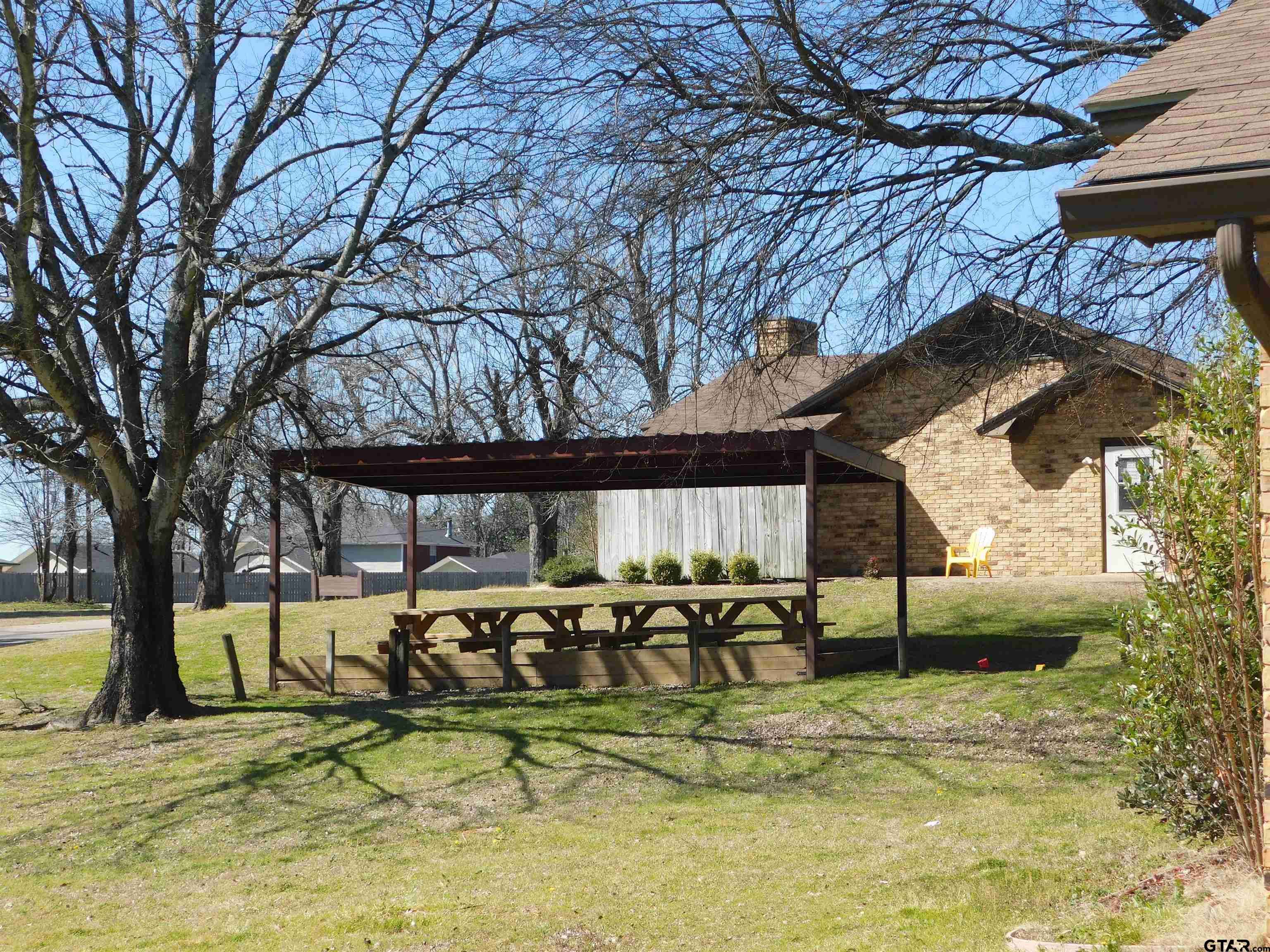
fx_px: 2165
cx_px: 635
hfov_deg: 32.7
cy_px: 476
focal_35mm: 59
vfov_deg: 24.8
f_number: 4
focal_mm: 10.4
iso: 125
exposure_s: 1/640
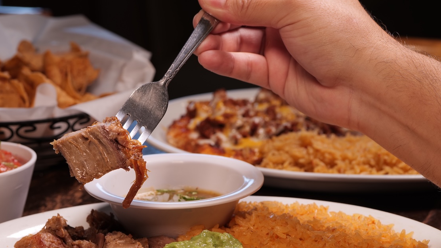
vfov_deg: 10.1
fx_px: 1403
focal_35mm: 120
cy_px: 196
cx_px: 174
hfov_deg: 17.8
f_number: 8
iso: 125
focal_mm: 85
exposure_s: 1/50
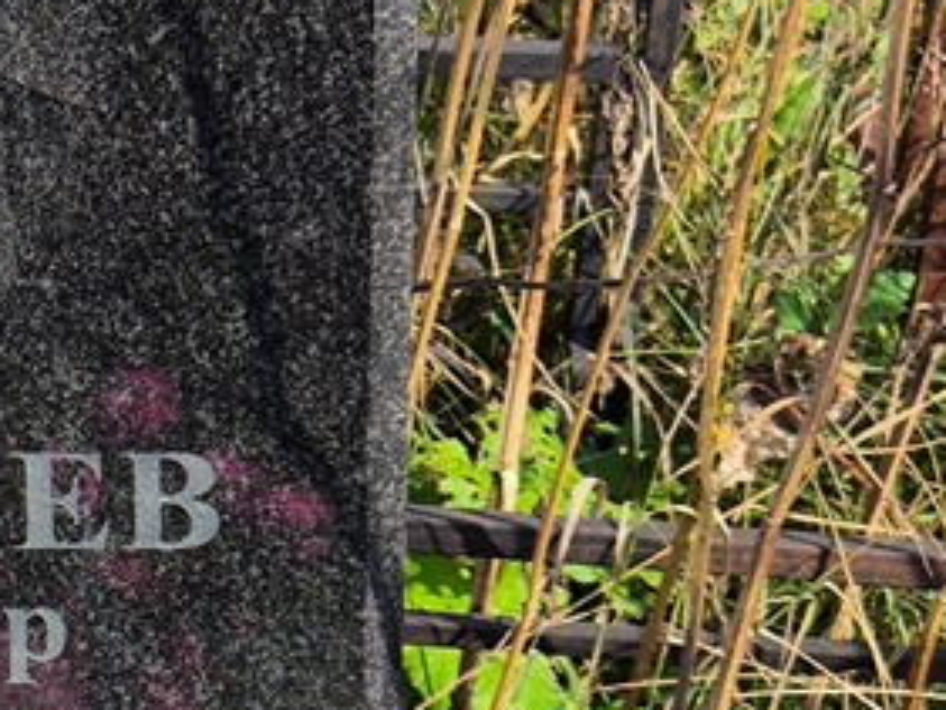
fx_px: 3882
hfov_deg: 13.4
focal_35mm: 142
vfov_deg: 10.4
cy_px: 585
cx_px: -305
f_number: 1.7
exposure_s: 1/1158
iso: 50
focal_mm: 4.71
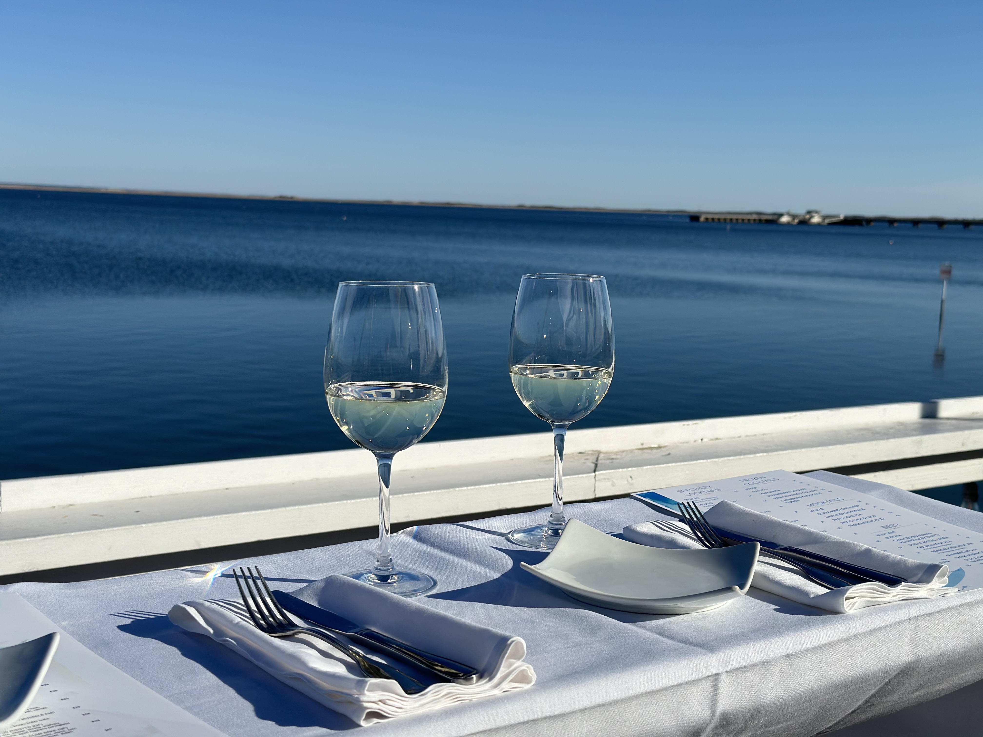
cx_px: 492
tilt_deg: -5.5
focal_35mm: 48
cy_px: 368
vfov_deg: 30.3
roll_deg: -2.5
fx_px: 1363
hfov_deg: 39.7
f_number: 1.78
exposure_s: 1/13699
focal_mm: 6.86
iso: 100
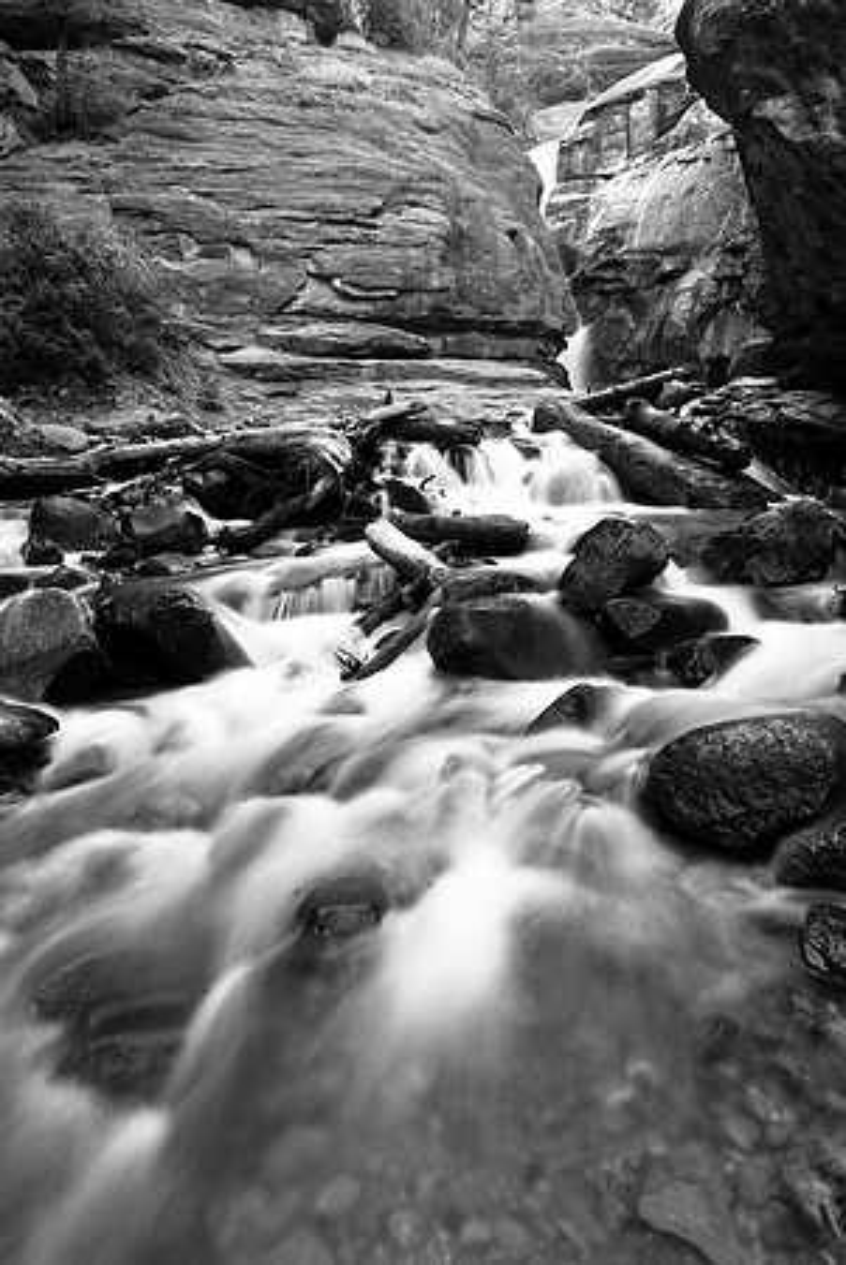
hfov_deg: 67.5
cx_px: 423
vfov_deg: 89.9
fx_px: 633
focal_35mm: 18
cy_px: 632
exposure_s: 3.6
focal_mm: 12
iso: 100
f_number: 22
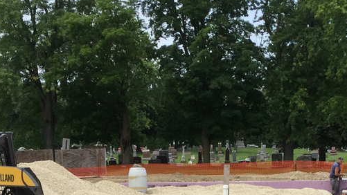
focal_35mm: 97
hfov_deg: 22.0
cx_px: 213
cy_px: 275
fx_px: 893
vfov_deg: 12.0
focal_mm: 3.3
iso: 25
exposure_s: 1/1072
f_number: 2.4
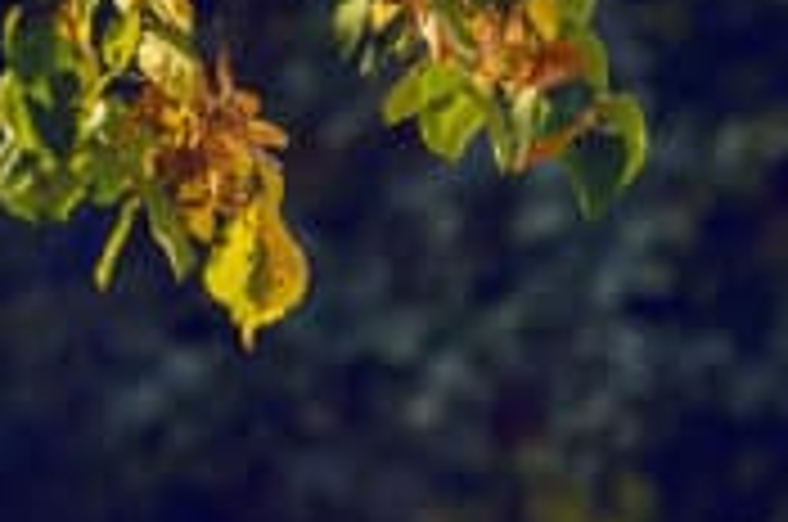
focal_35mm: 968
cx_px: 2301
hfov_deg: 2.1
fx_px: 21150
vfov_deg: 1.4
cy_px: 1001
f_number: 2.8
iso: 800
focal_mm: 165
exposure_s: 1/1600
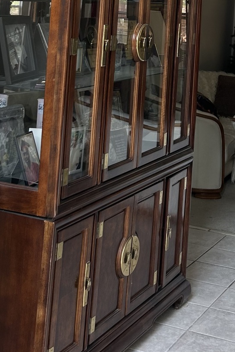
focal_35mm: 77
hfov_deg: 17.6
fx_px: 754
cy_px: -39
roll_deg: -3.6
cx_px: 186
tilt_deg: +5.5
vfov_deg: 24.5
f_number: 1.5
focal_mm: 5.7
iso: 32
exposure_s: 1/134
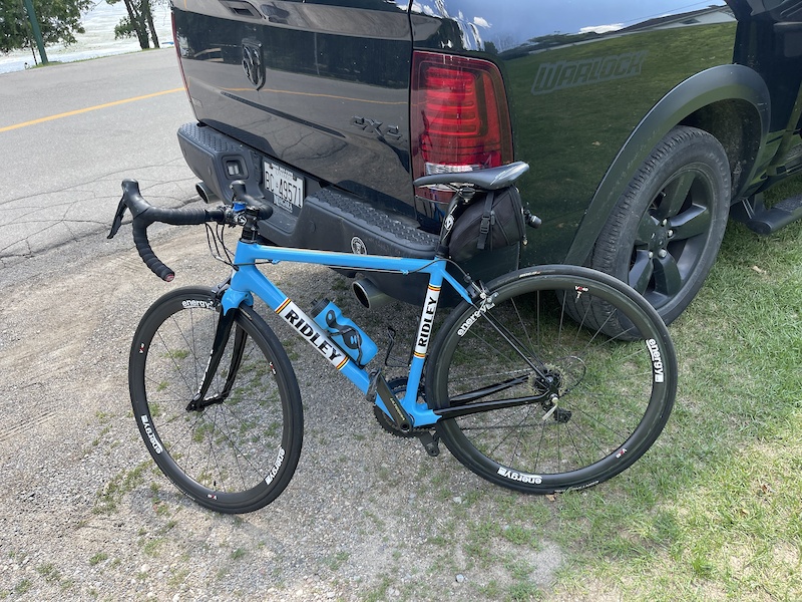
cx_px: 401
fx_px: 602
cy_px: 301
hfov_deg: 67.3
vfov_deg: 53.1
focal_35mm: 26
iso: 32
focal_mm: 5.1
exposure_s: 1/346
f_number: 1.6
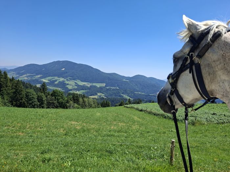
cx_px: 115
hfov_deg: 73.9
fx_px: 153
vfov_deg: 58.9
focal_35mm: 23
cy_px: 86
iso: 50
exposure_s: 1/1362
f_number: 1.8
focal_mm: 5.54
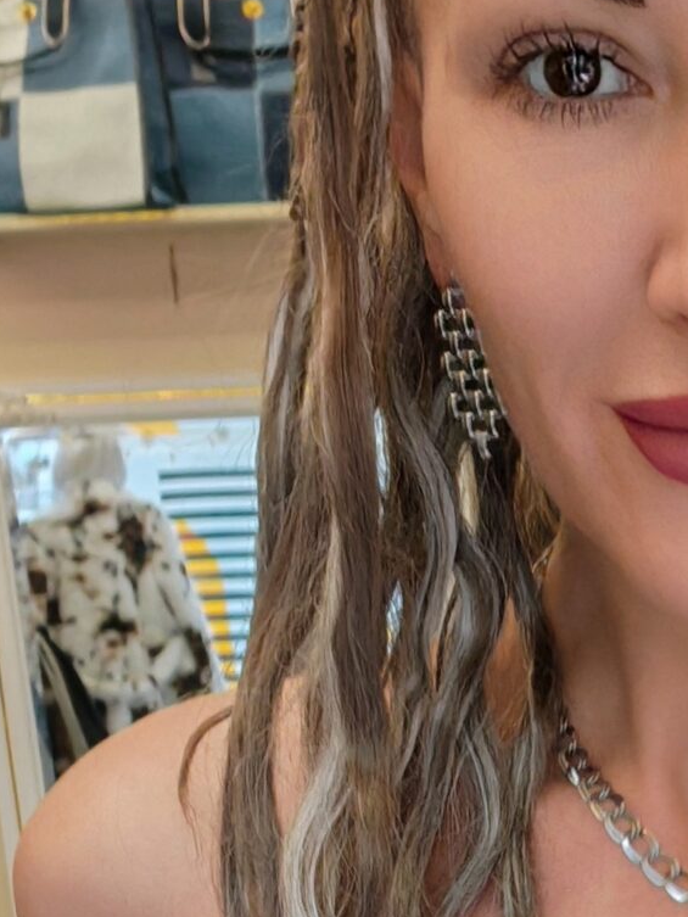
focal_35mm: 85
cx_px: 873
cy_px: 941
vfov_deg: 22.1
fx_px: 2252
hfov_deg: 16.5
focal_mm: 2.98
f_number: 2.1
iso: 100
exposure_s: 1/50
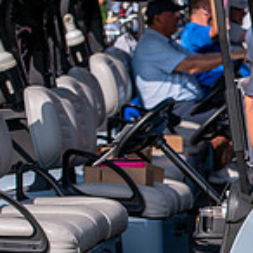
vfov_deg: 7.4
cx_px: 501
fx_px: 1951
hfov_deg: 7.2
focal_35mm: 236
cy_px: 155
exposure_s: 1/800
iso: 80
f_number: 4
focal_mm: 70
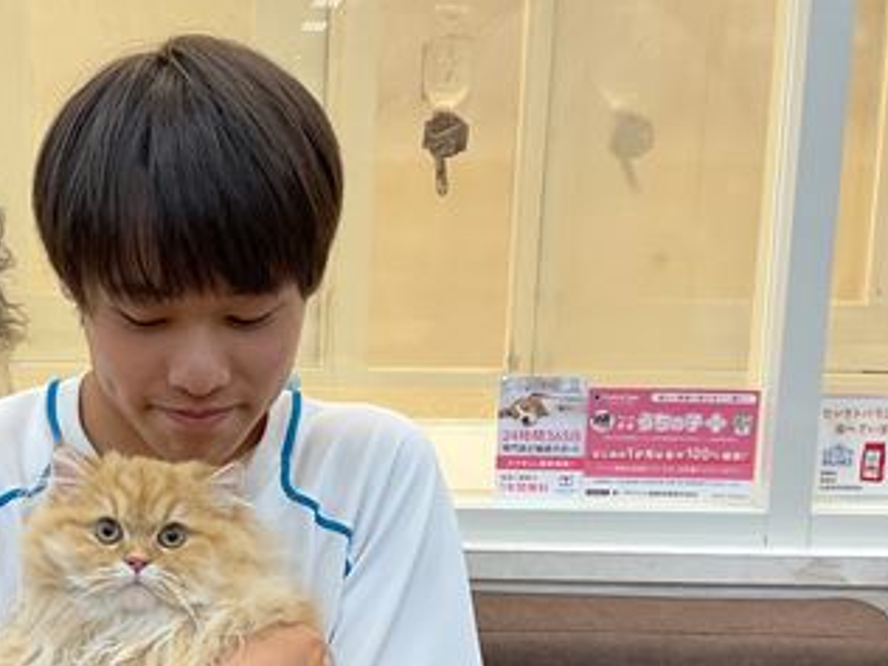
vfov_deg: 26.4
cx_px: 200
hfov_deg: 34.1
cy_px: 444
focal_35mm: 55
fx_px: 1411
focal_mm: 3
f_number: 1.8
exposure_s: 1/120
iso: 64
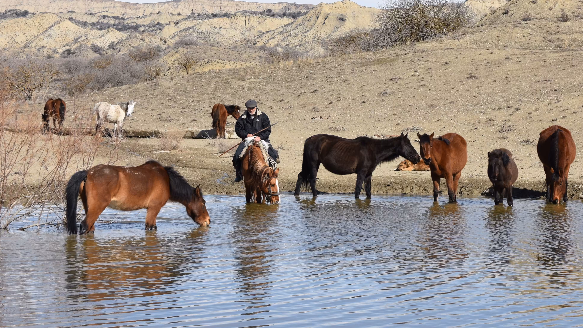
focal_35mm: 111
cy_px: 116
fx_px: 1716
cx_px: 382
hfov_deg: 19.2
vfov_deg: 10.9
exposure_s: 1/500
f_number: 8
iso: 160
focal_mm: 46
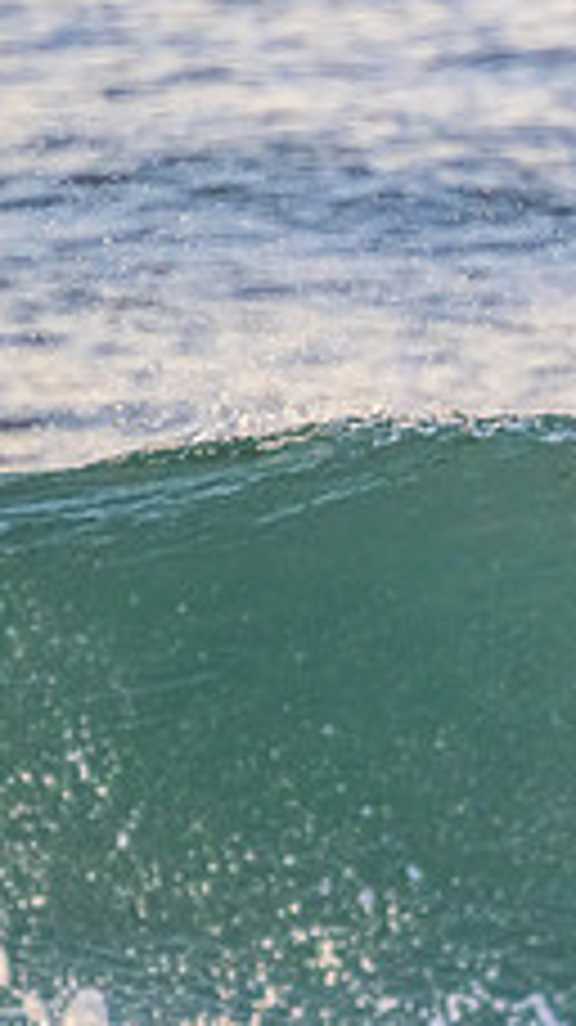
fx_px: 57948
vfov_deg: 1.0
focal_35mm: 2131
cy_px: 371
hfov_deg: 0.6
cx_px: 1228
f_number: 11
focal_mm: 800
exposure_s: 1/1250
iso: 3200
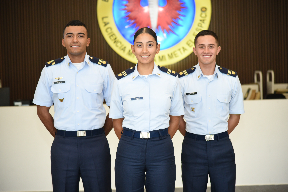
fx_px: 960
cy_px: 96
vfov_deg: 11.4
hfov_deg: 17.1
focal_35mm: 120
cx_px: 144
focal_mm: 120
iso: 1000
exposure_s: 1/200
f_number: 4
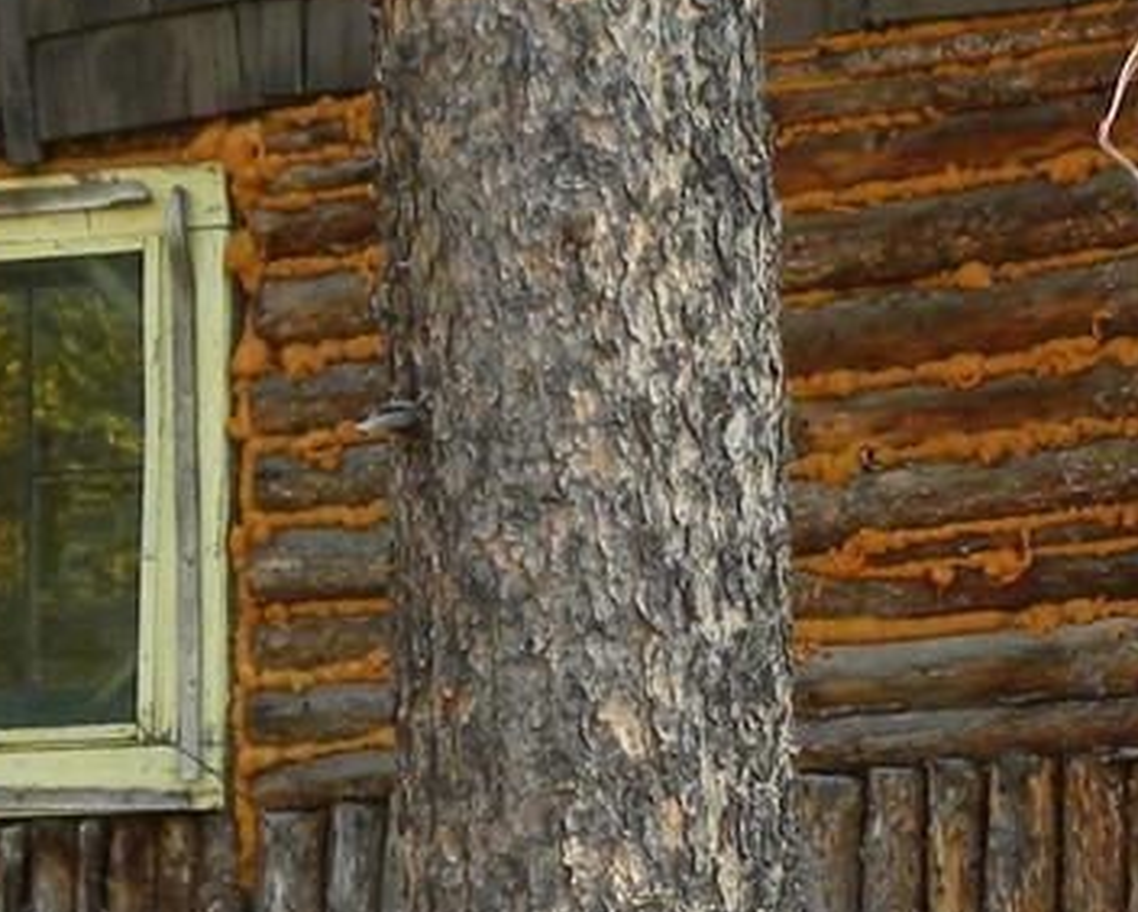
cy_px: 1064
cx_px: 989
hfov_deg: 9.4
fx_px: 6875
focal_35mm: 204
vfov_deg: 7.5
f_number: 3.2
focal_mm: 8.2
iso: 117
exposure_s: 1/60.4
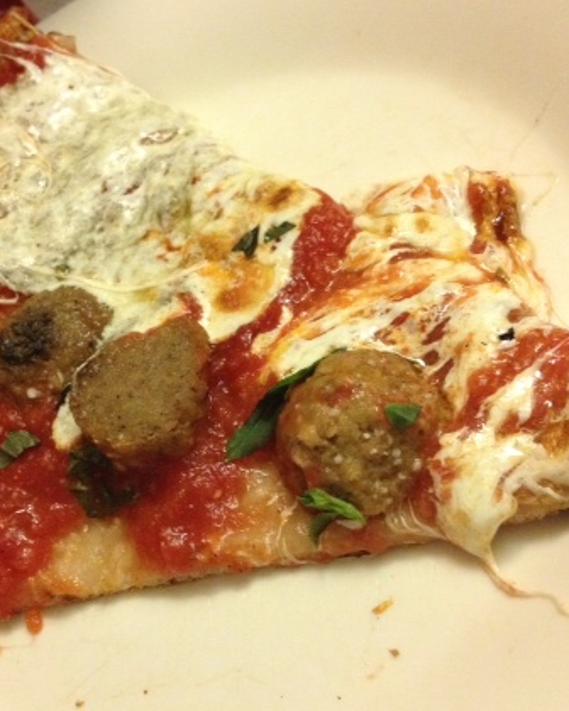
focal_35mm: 52
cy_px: 364
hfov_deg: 29.1
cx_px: 235
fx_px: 1095
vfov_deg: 36.0
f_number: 2.4
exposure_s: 1/20
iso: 400
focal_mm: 4.28
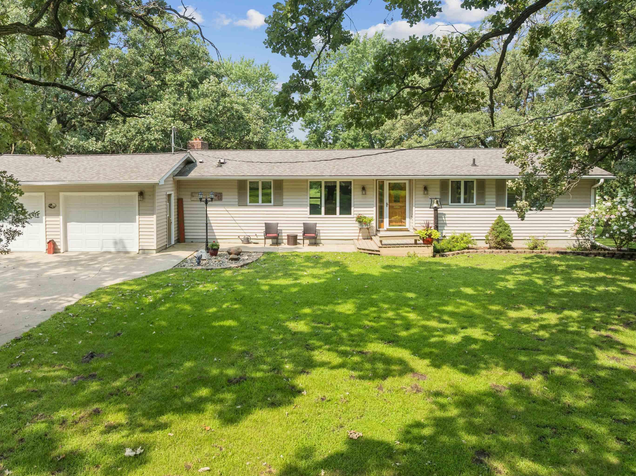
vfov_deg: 51.3
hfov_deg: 65.2
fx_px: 496
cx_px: 283
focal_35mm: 27
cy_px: 221
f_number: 2.8
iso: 140
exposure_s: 1/1000
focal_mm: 12.3
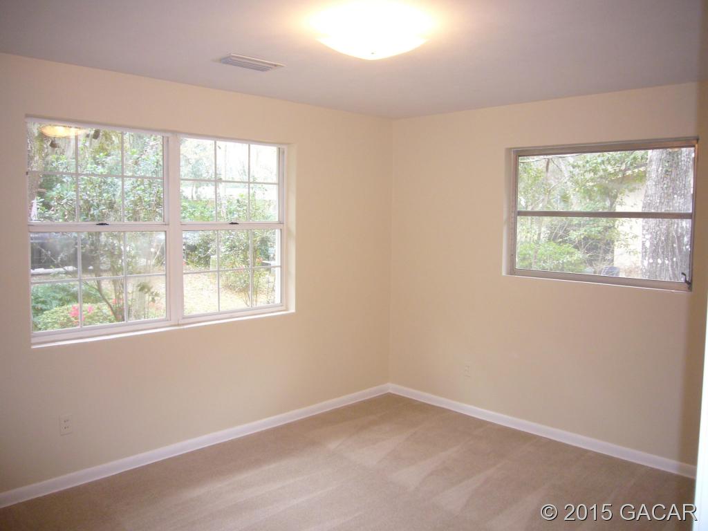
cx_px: 354
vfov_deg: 49.7
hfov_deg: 63.4
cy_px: 266
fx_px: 573
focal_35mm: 28
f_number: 2.8
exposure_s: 1/30
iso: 125
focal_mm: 4.6
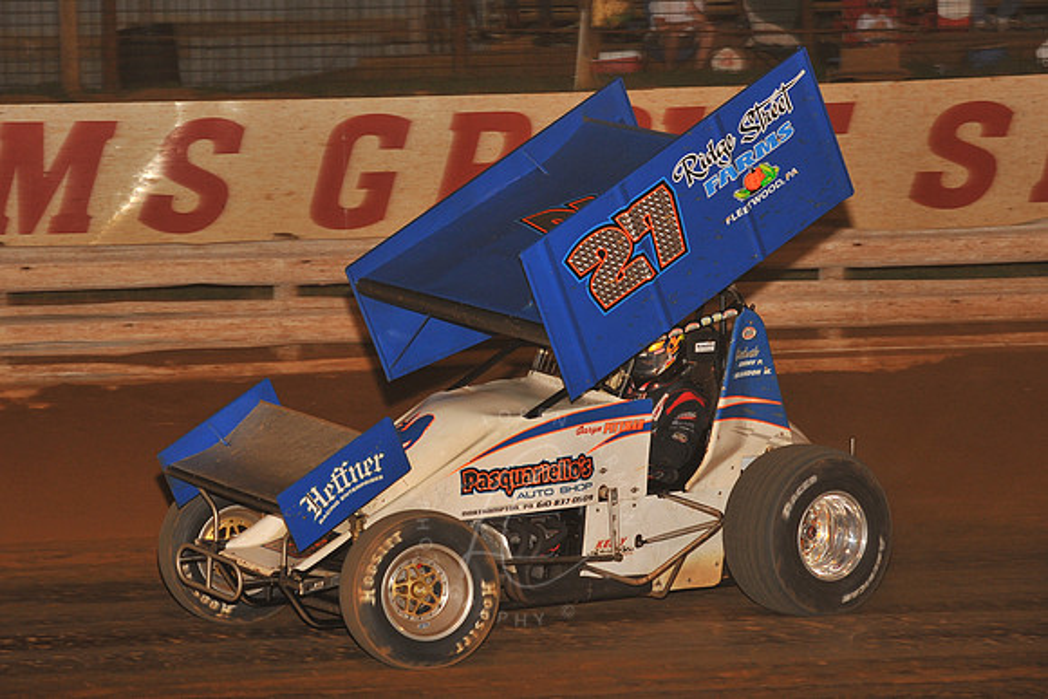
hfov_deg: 16.4
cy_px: 350
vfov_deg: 11.0
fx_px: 3640
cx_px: 524
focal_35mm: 125
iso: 800
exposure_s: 1/320
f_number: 6.3
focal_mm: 125
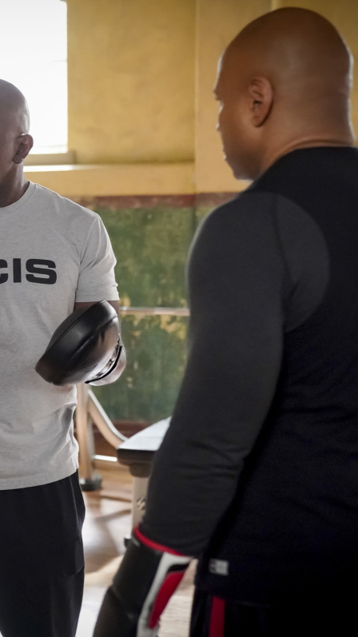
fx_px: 1385
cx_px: -15
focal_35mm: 82
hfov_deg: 14.5
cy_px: 319
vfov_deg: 25.9
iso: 10000
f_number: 2.8
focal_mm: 52
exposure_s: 1/200
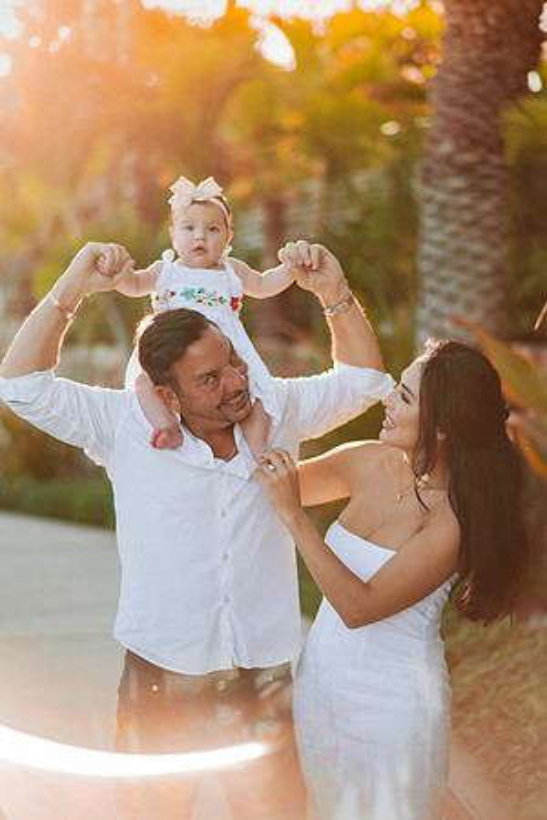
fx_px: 1322
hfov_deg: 23.4
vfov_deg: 34.5
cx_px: 274
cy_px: 410
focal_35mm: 58
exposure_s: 1/2000
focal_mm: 58
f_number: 1.4
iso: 125
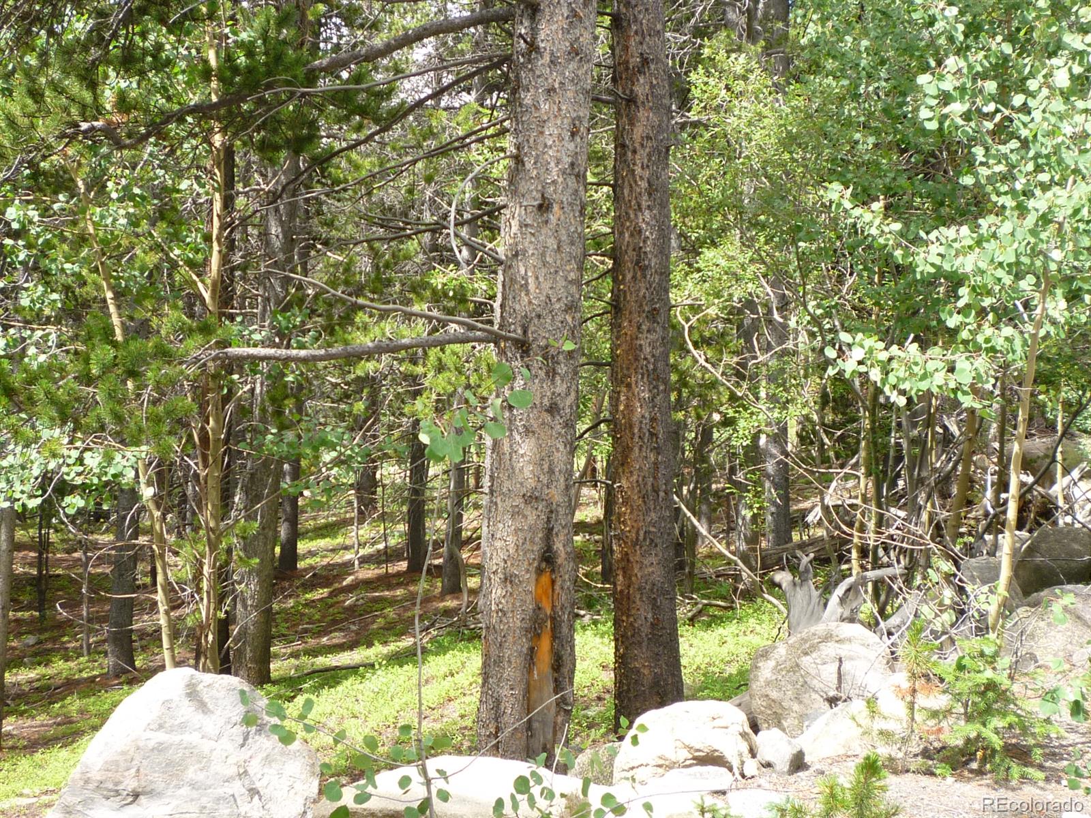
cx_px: 546
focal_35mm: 46
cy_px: 409
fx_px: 1450
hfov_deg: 41.2
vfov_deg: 31.5
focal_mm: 5.2
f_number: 3.3
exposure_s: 1/160
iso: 80
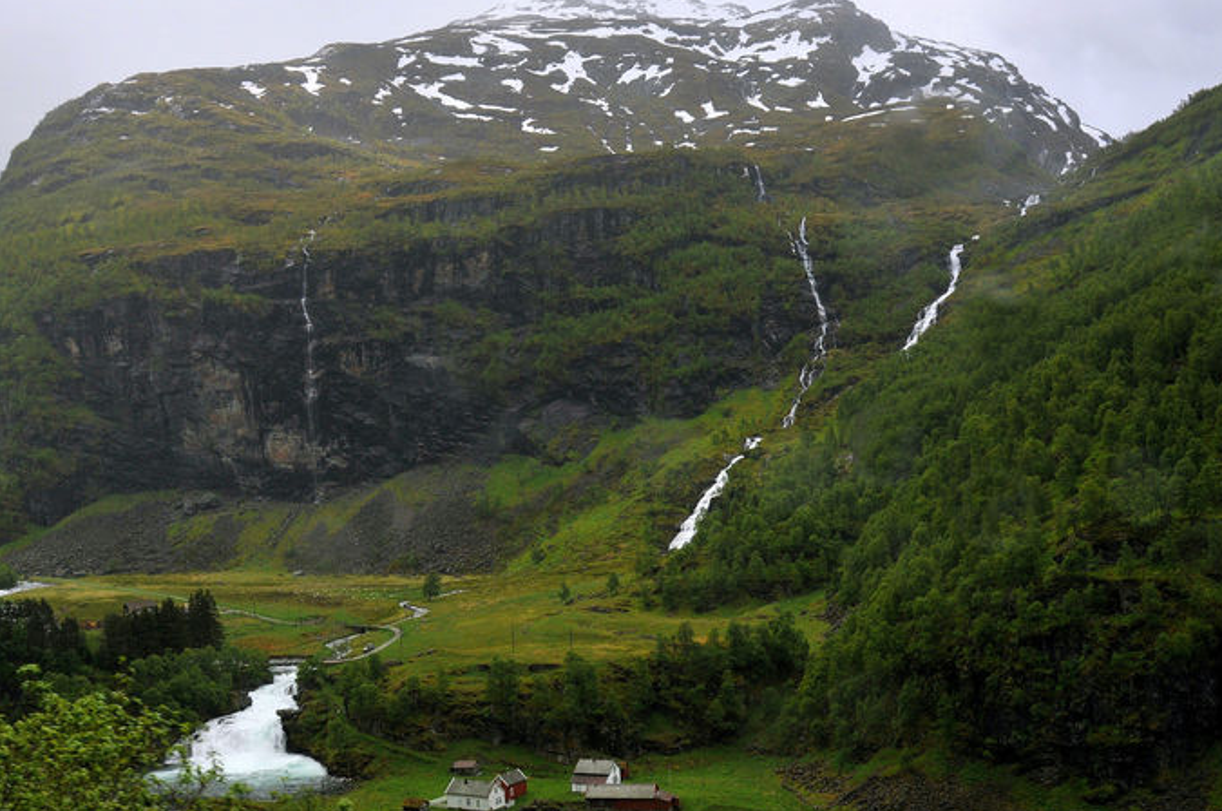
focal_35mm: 40
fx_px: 1356
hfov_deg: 48.4
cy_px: 434
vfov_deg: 33.3
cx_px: 538
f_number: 9
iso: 200
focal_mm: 20
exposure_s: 1/400
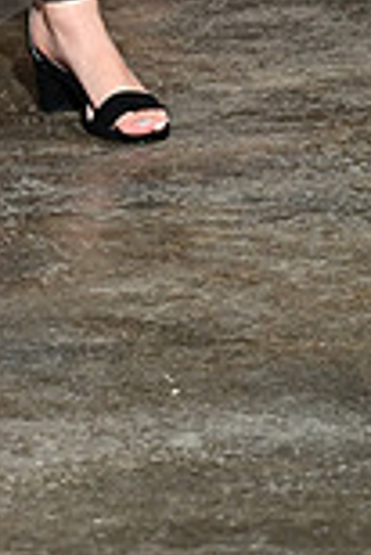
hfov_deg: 4.0
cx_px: -231
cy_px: -393
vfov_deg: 5.9
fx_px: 5336
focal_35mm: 346
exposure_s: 1/125
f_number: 6.3
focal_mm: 92
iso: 1000
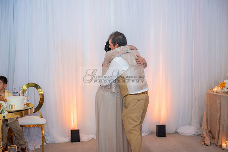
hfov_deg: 34.5
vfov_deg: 23.4
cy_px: 76
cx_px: 114
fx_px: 367
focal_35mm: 58
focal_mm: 58
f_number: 3.5
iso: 1000
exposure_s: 1/160
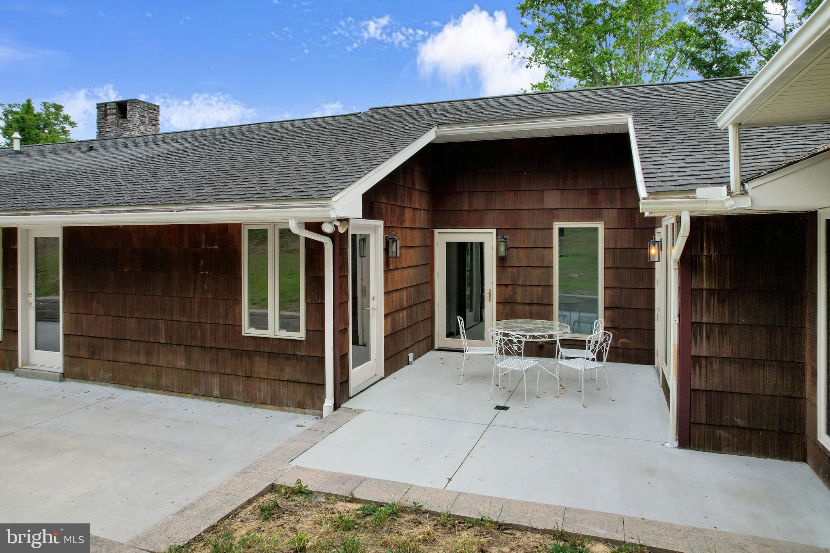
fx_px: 507
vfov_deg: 57.2
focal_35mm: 22
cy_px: 276
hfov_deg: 78.6
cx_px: 415
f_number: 2.8
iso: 100
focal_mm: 8.38
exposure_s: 1/80
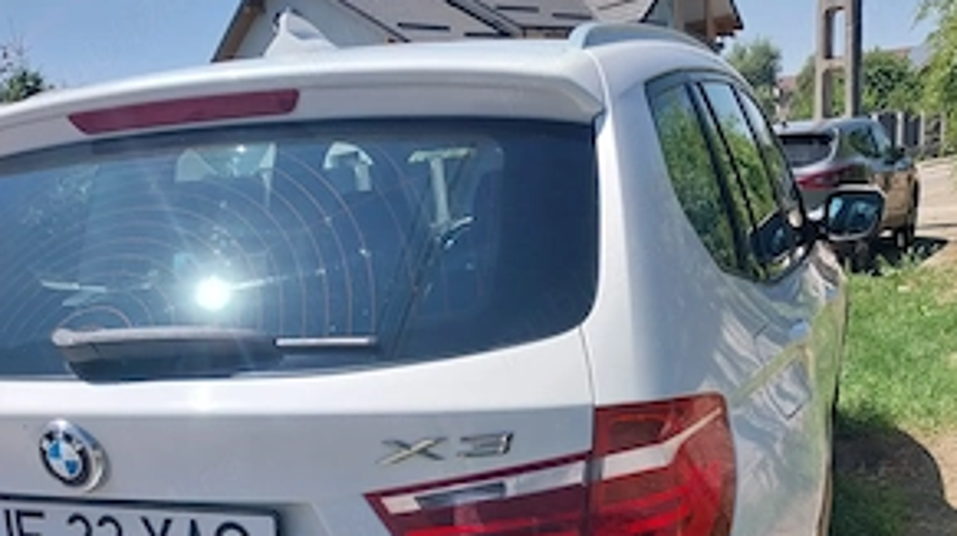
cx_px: 483
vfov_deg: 27.8
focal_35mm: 39
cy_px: 585
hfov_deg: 51.7
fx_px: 989
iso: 25
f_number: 1.8
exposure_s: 1/815
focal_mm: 4
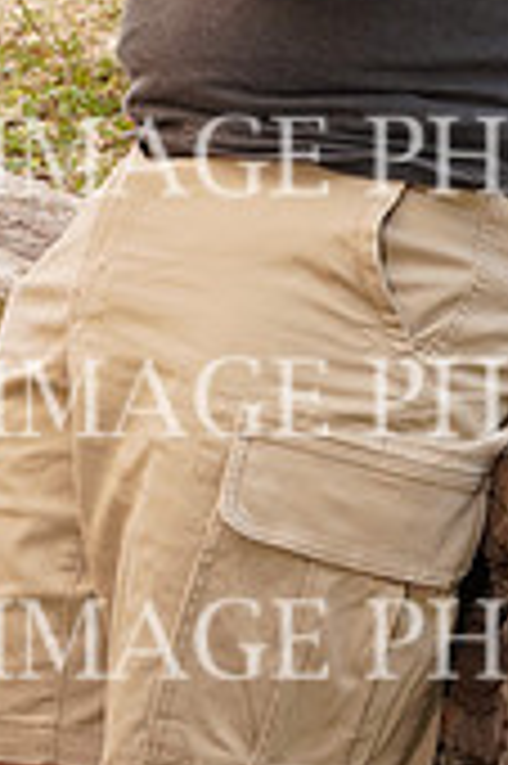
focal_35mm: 287
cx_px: 335
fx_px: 6087
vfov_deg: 7.1
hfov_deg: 4.8
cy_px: -207
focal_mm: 56
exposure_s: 1/100
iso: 400
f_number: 8
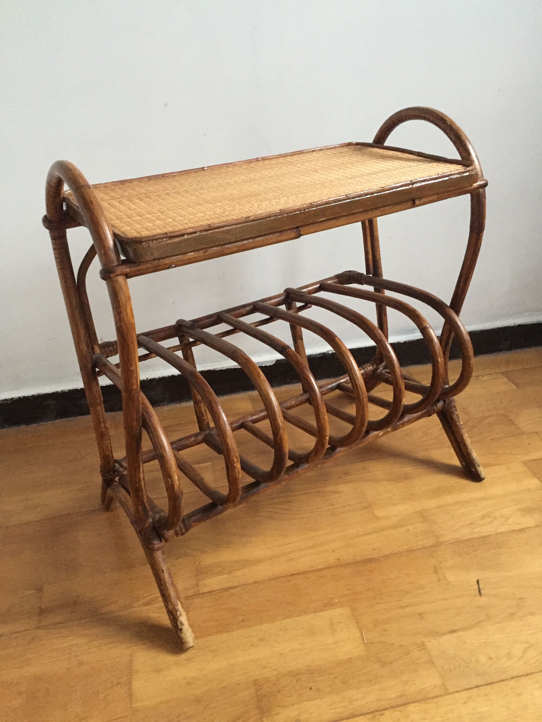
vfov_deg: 61.7
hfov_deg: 48.2
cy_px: 361
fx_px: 605
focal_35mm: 29
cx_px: 271
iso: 320
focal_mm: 4.15
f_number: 2.2
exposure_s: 1/17
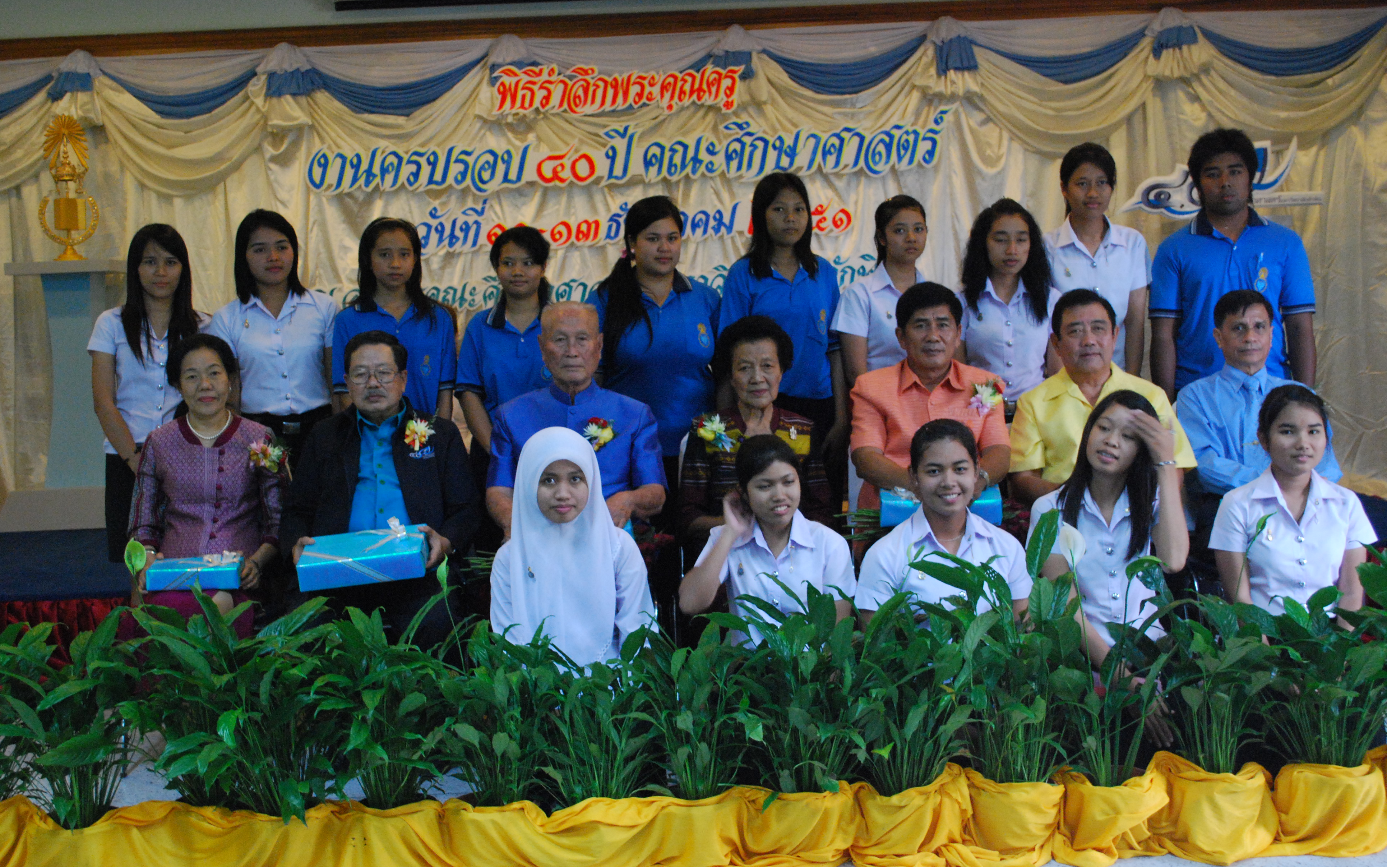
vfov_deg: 28.9
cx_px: 693
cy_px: 464
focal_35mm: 45
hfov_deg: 44.8
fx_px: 1683
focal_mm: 29
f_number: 5.6
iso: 1600
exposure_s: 1/25
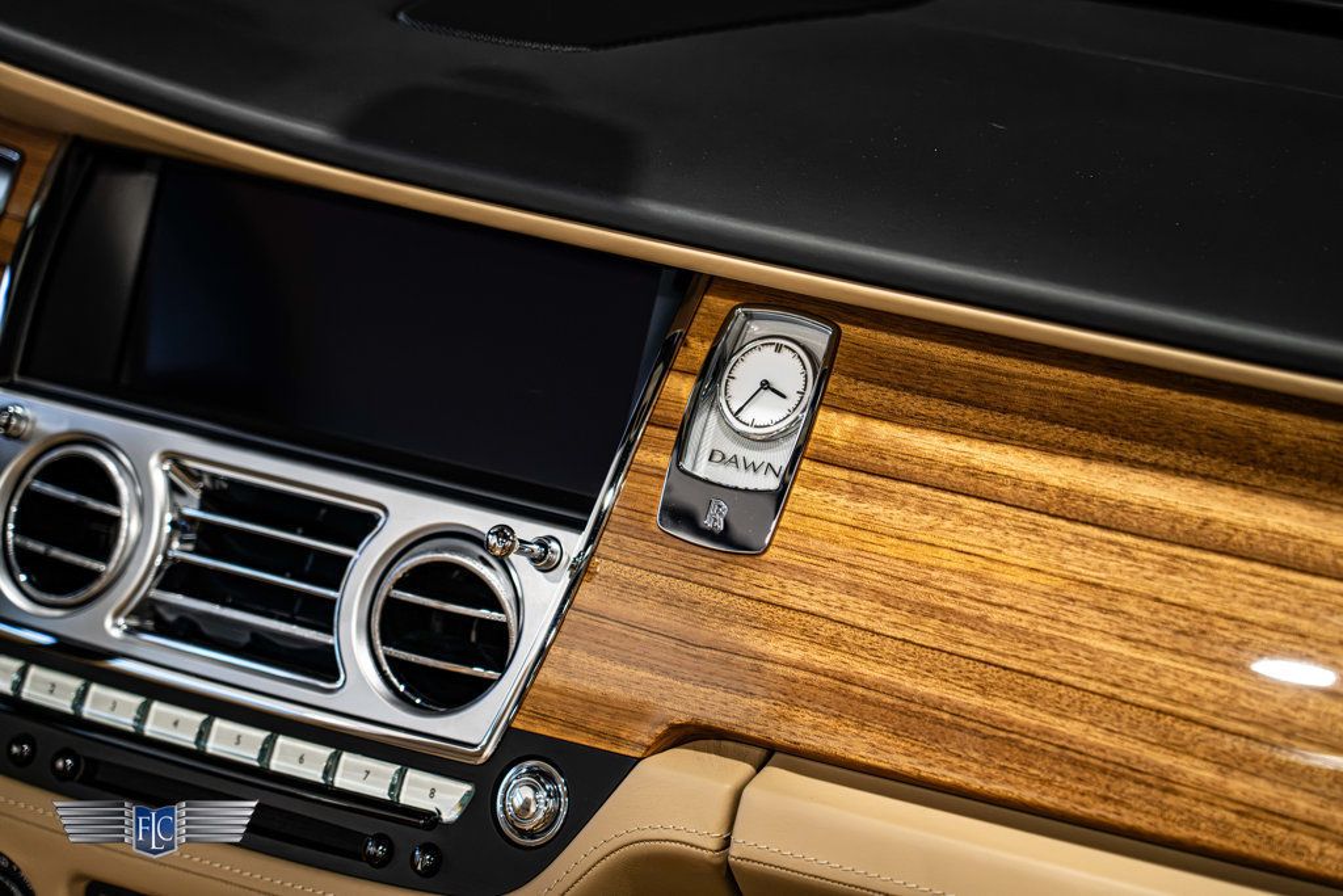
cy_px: 448
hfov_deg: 19.5
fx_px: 3917
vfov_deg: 13.0
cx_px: 672
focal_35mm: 105
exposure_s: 1/80
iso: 1250
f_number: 4
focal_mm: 105
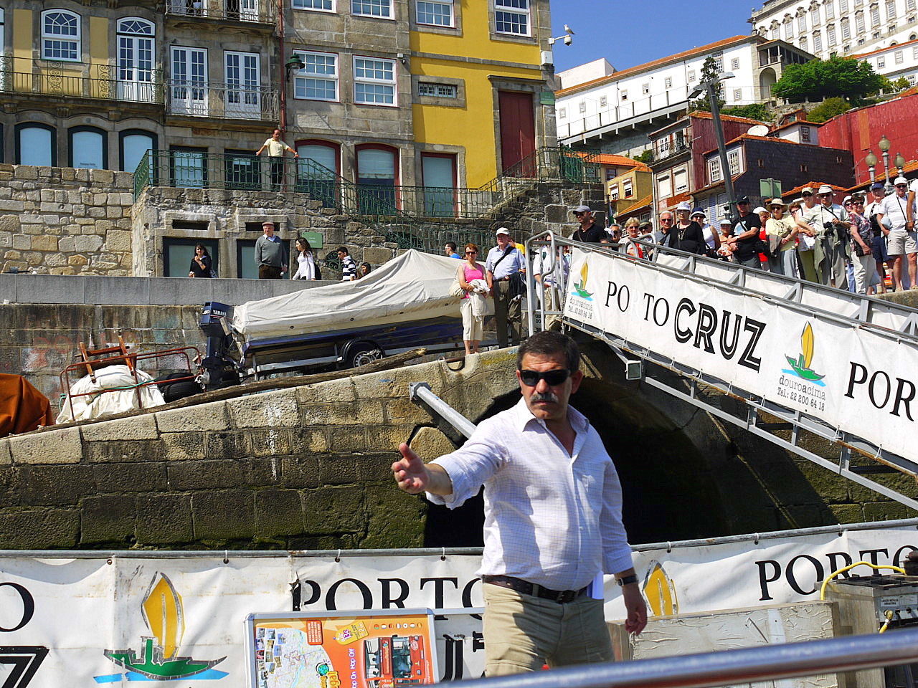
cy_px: 344
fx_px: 1220
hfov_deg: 41.2
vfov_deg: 31.5
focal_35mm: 46
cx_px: 459
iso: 100
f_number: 8
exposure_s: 1/200
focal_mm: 23
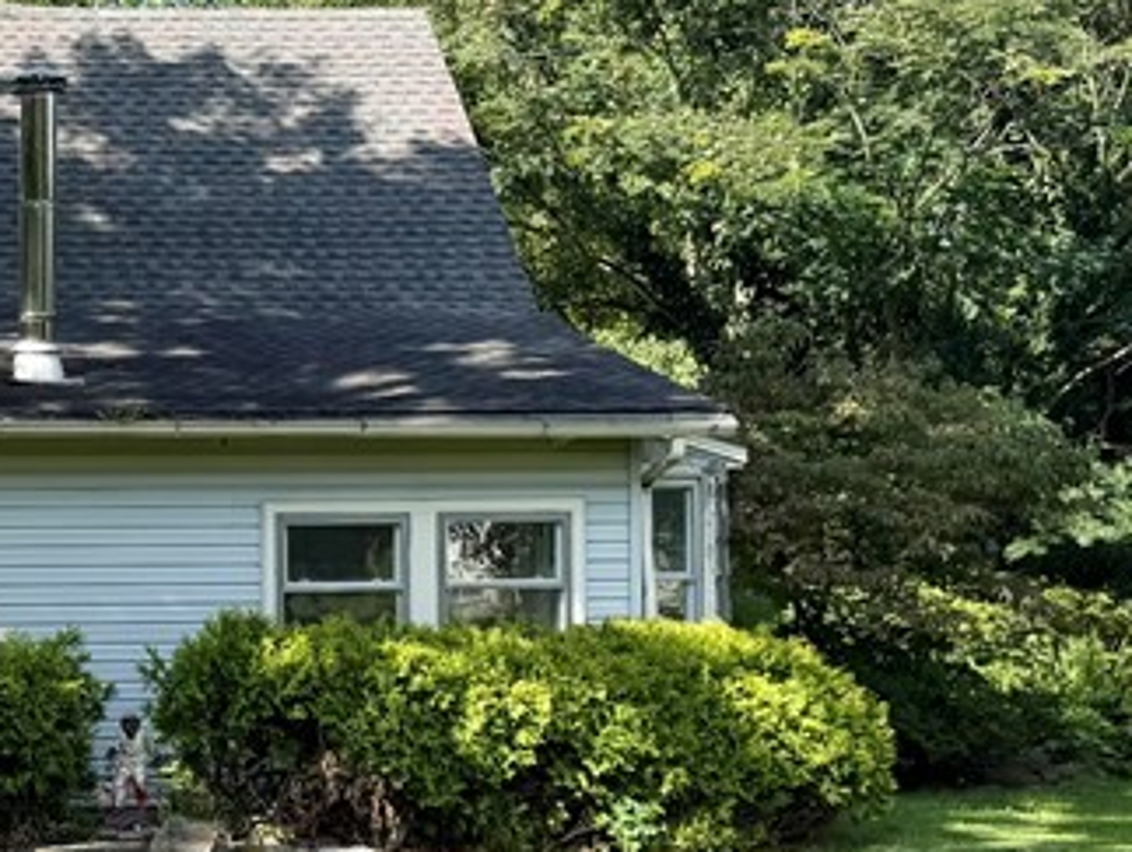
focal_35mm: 76
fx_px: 2488
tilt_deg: +1.1
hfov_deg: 24.1
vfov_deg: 19.4
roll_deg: +1.6
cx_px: -77
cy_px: 568
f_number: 1.78
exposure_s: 1/1464
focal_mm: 6.76
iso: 80
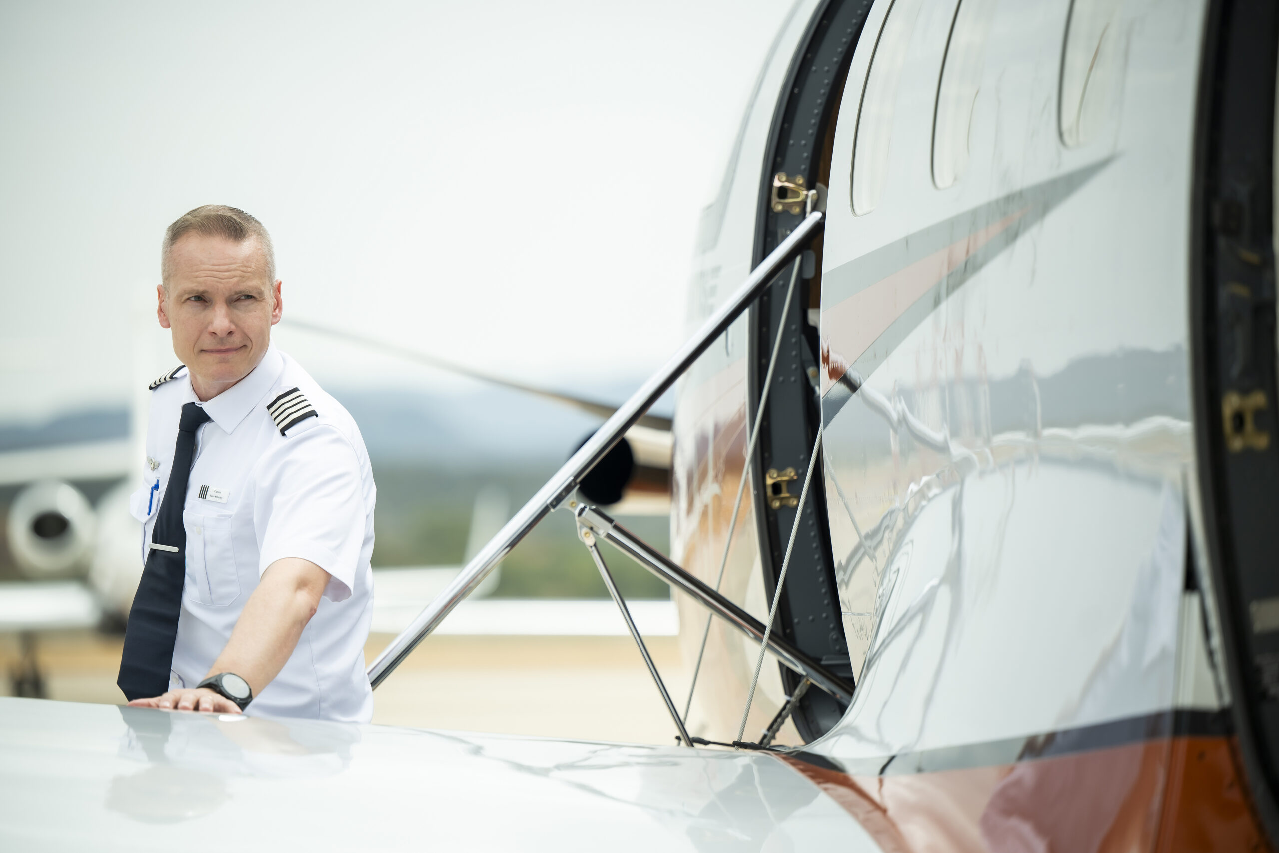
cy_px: 426
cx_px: 640
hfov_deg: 12.8
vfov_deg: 8.6
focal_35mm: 160
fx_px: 5684
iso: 250
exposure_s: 1/2000
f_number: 2.8
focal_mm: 160
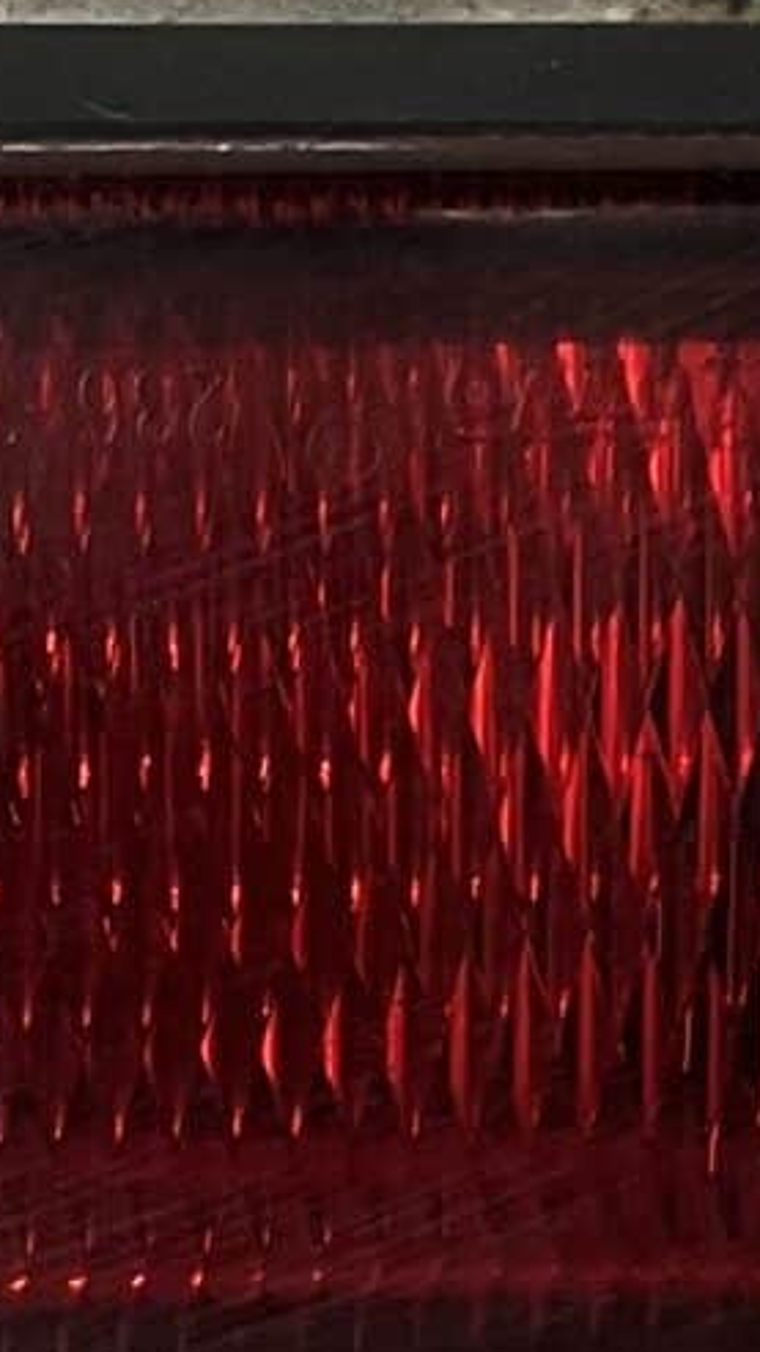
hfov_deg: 8.2
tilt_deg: -56.0
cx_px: 354
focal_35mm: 147
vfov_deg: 14.6
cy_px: 930
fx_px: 5271
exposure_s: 1/50
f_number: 1.6
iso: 100
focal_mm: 5.1
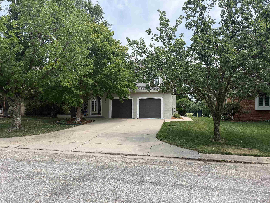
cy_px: 102
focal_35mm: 24
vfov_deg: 56.8
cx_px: 135
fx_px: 187
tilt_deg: +2.7
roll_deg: +0.3
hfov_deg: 71.6
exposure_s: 1/3021
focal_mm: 6.76
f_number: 1.78
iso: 100
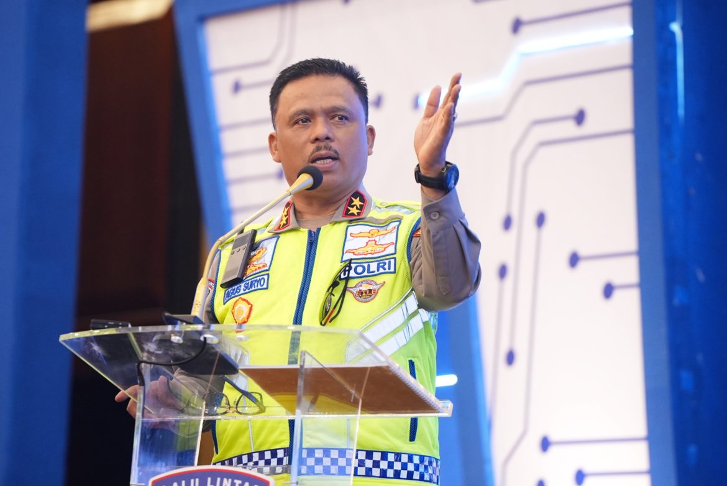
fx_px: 5456
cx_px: 364
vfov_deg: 5.1
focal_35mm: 270
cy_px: 243
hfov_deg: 7.6
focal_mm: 180
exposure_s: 1/160
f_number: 2.8
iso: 2500
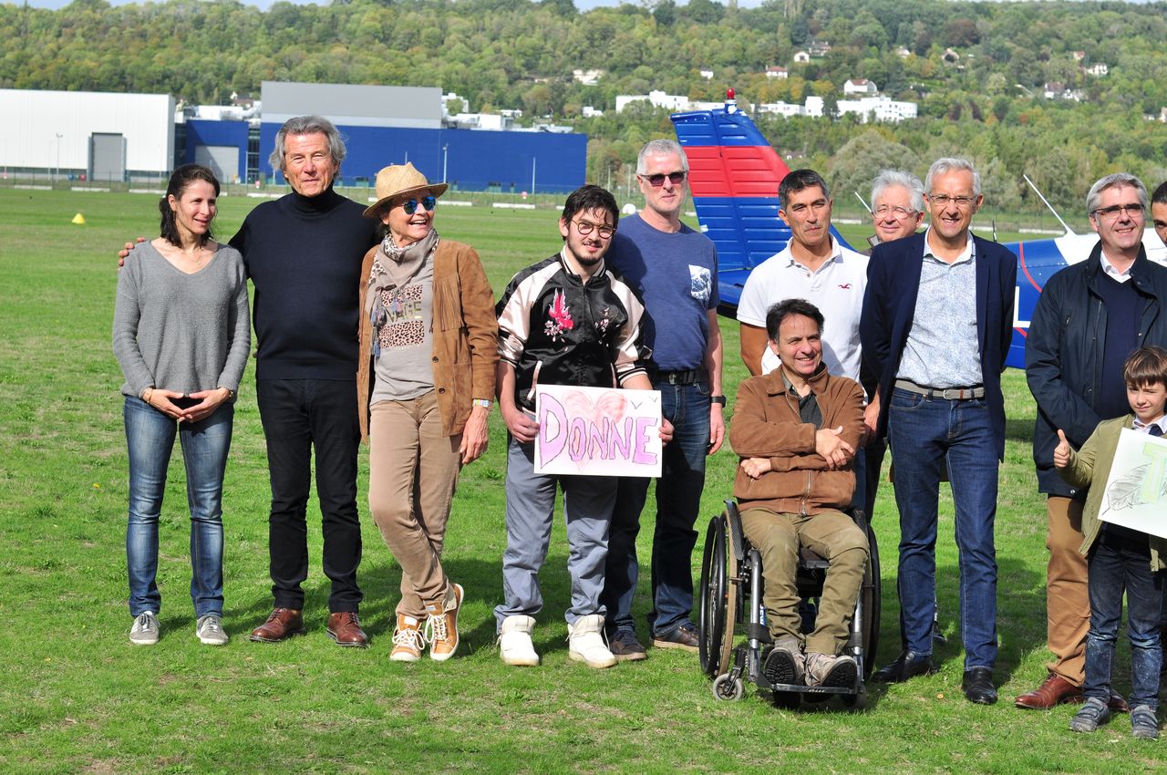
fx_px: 2428
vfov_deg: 18.1
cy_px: 388
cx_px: 584
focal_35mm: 75
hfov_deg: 27.0
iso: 200
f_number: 7.1
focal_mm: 50
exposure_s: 1/1000
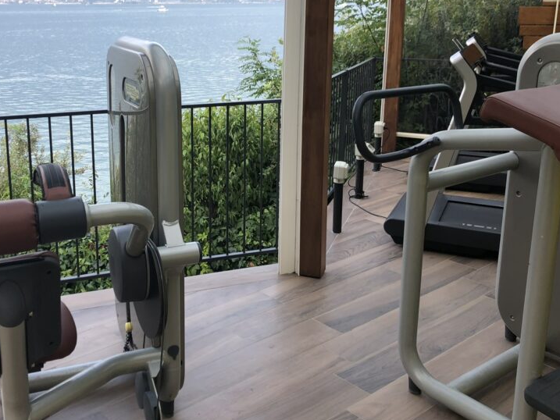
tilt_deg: -12.4
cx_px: 213
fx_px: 647
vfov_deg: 35.7
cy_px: 155
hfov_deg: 46.4
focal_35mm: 40
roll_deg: +1.2
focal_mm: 4
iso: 20
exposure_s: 1/120
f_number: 1.8
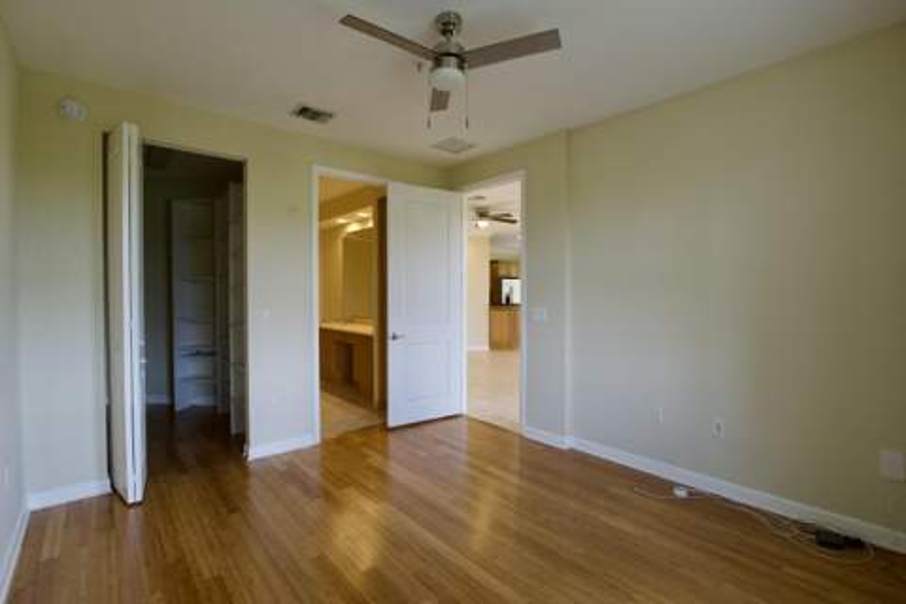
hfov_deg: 95.0
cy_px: 302
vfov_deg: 72.1
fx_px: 415
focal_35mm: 16
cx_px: 453
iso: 800
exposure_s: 1/160
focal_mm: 11
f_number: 4
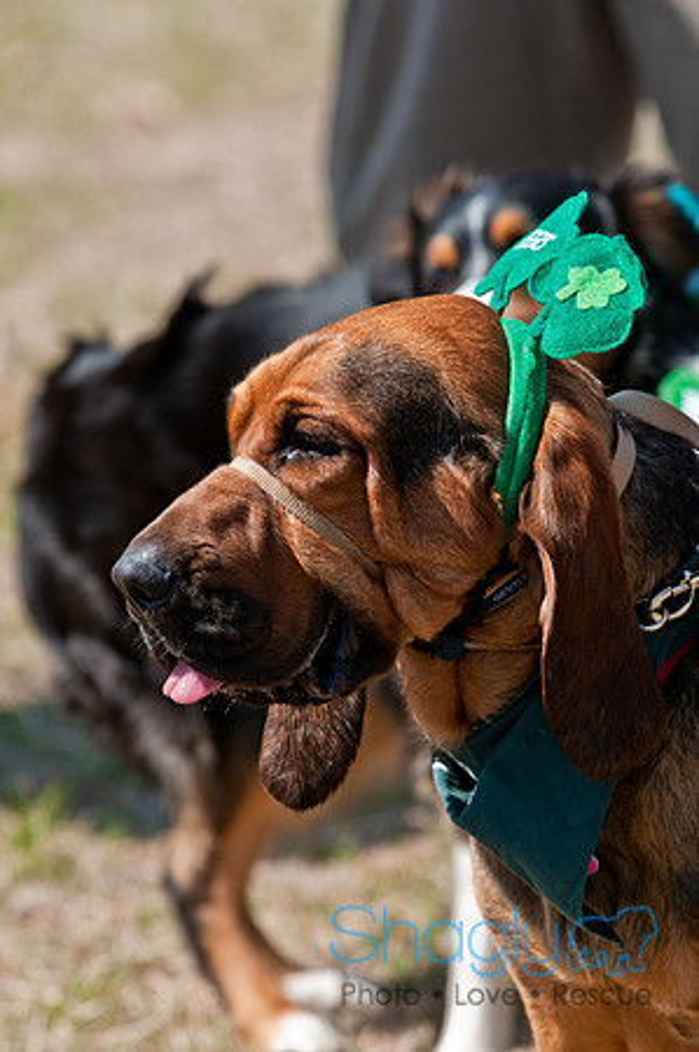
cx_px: 350
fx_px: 8757
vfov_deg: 6.9
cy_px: 526
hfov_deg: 4.6
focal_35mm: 300
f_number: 5.6
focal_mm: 200
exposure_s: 1/500
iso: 200
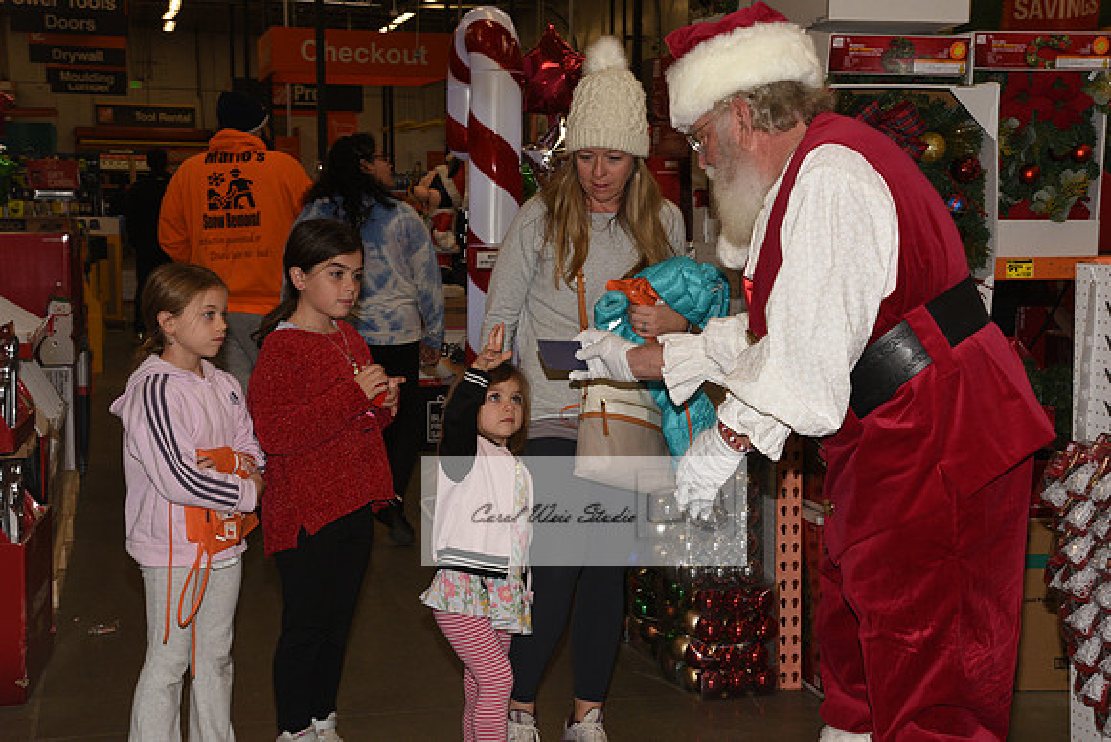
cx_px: 556
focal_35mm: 58
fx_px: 1790
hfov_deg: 34.5
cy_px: 371
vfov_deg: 23.4
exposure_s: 1/60
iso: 800
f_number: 5.6
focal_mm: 58
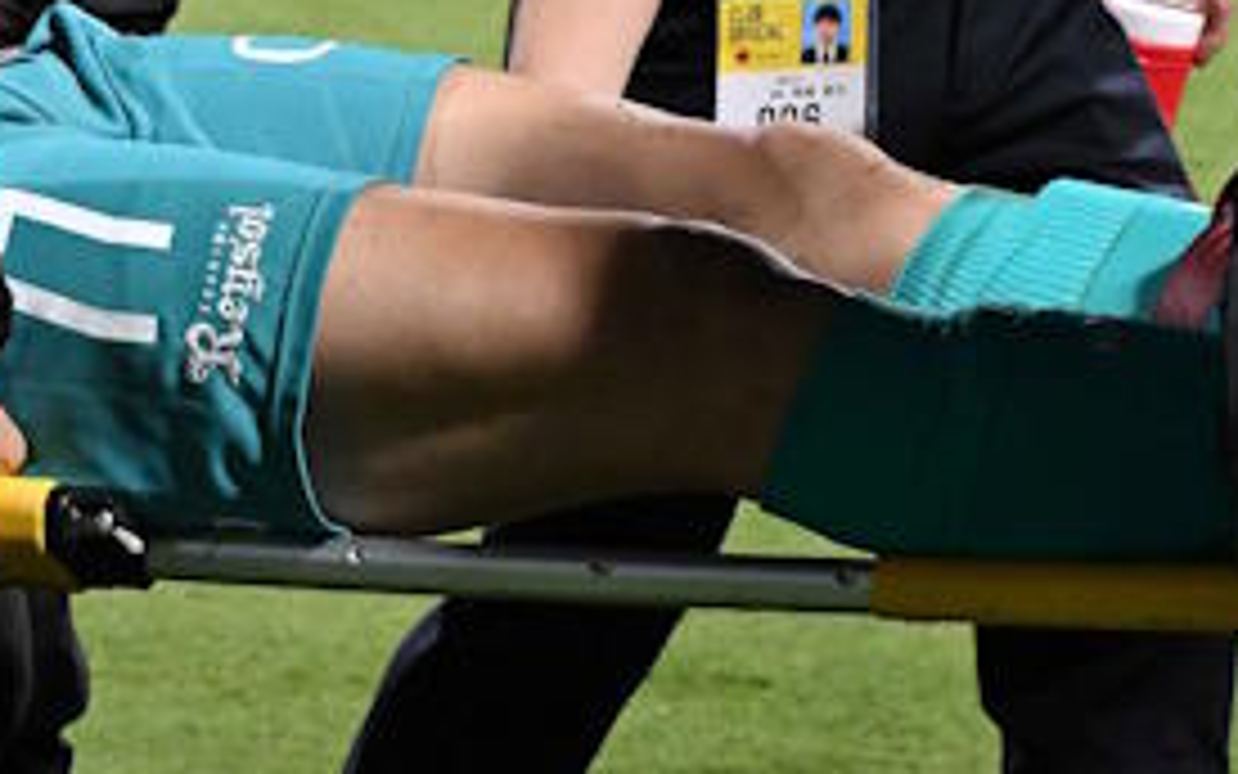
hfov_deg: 11.1
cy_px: 72
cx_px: 86
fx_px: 6311
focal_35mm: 187
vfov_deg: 7.0
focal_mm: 56
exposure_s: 1/800
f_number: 5.6
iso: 6400
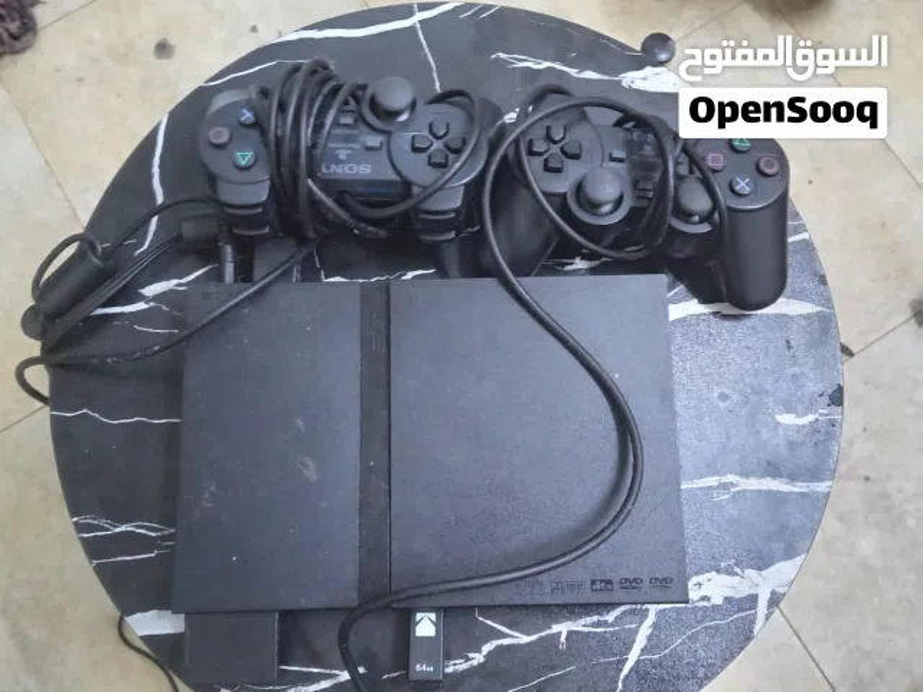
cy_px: 346
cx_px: 462
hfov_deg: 56.8
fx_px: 853
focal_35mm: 32
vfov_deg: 44.2
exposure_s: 1/14.3
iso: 3187
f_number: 1.8
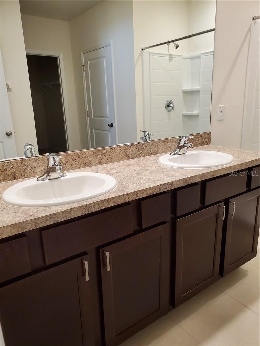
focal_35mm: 26
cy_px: 173
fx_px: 260
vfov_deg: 67.3
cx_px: 130
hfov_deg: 53.1
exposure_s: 1/59
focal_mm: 4.3
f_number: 2.4
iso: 200
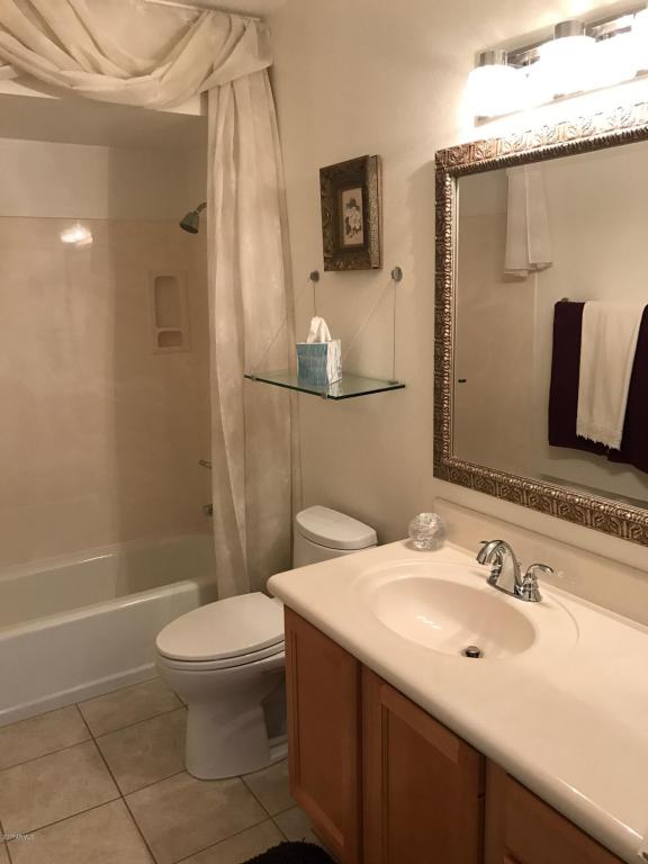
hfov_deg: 49.7
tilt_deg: -11.0
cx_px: 324
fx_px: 699
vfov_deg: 63.4
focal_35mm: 28
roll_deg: +0.7
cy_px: 432
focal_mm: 3.99
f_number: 1.8
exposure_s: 1/30
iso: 40
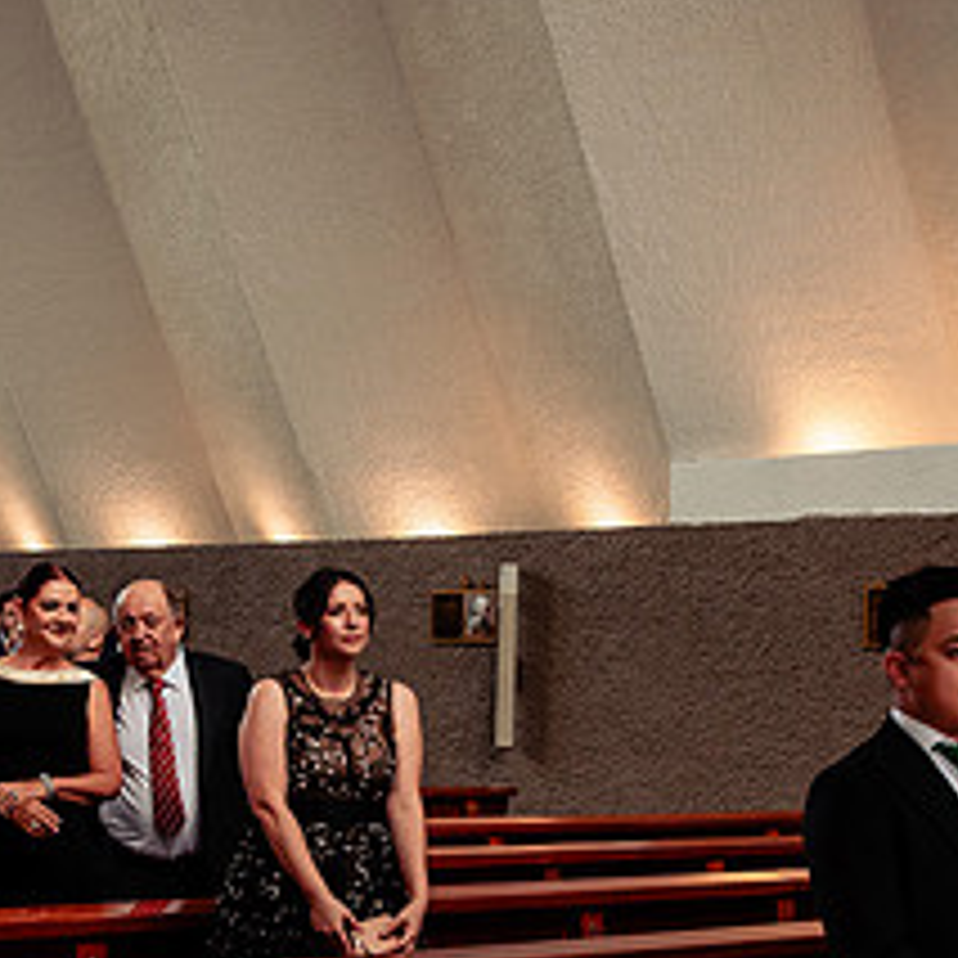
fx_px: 2317
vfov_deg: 23.1
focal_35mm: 74
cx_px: 391
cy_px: 753
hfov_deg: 23.3
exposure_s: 1/200
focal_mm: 32
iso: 800
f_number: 5
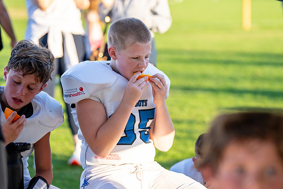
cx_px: 131
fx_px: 1002
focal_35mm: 127
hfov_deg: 16.1
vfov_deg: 10.8
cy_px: 90
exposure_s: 1/2000
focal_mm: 118
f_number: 2.8
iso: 320
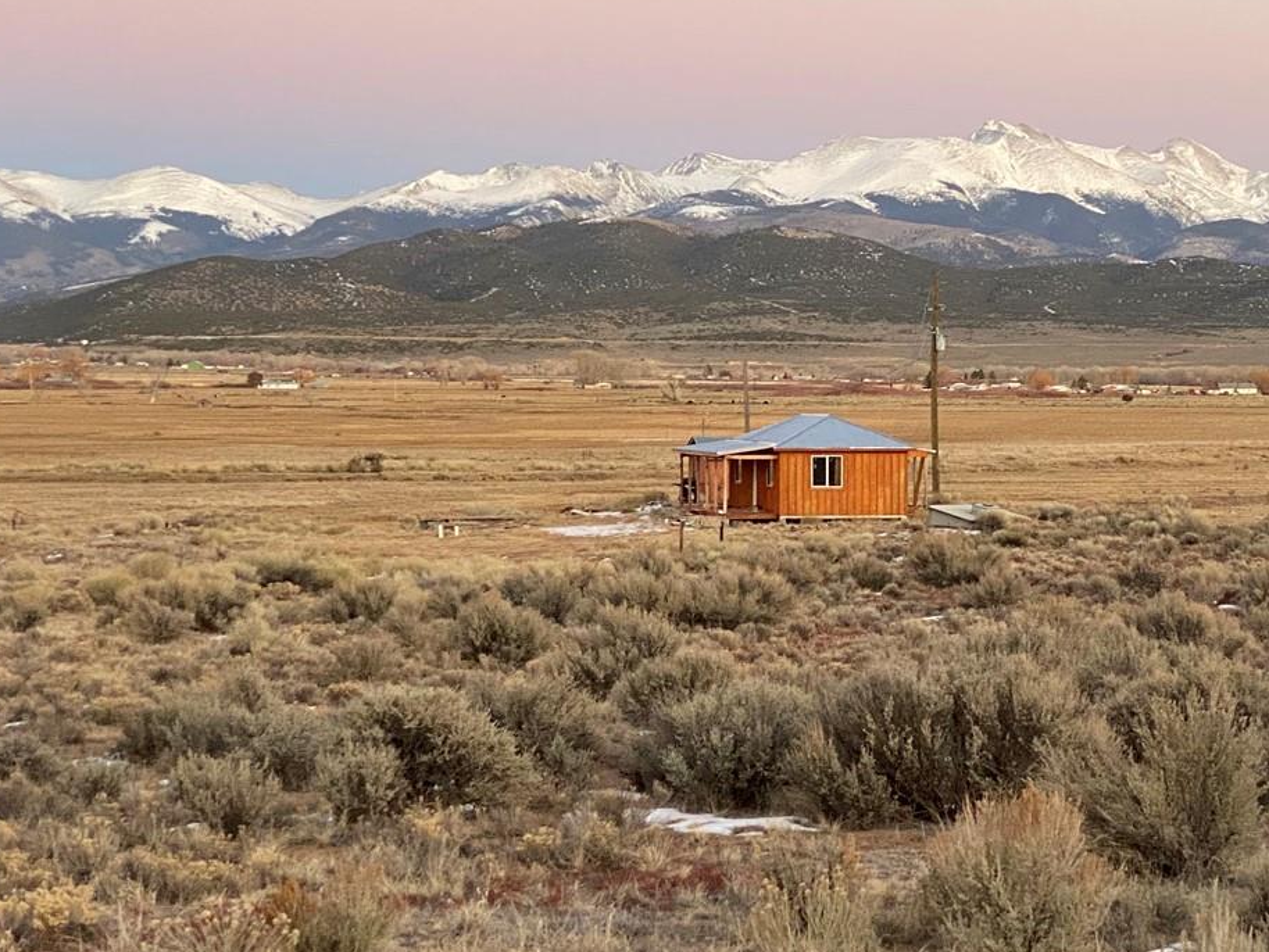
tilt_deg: -2.3
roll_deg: +0.0
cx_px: 805
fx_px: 3337
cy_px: 502
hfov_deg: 21.5
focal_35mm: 91
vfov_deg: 16.2
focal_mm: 6
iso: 160
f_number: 2
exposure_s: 1/60
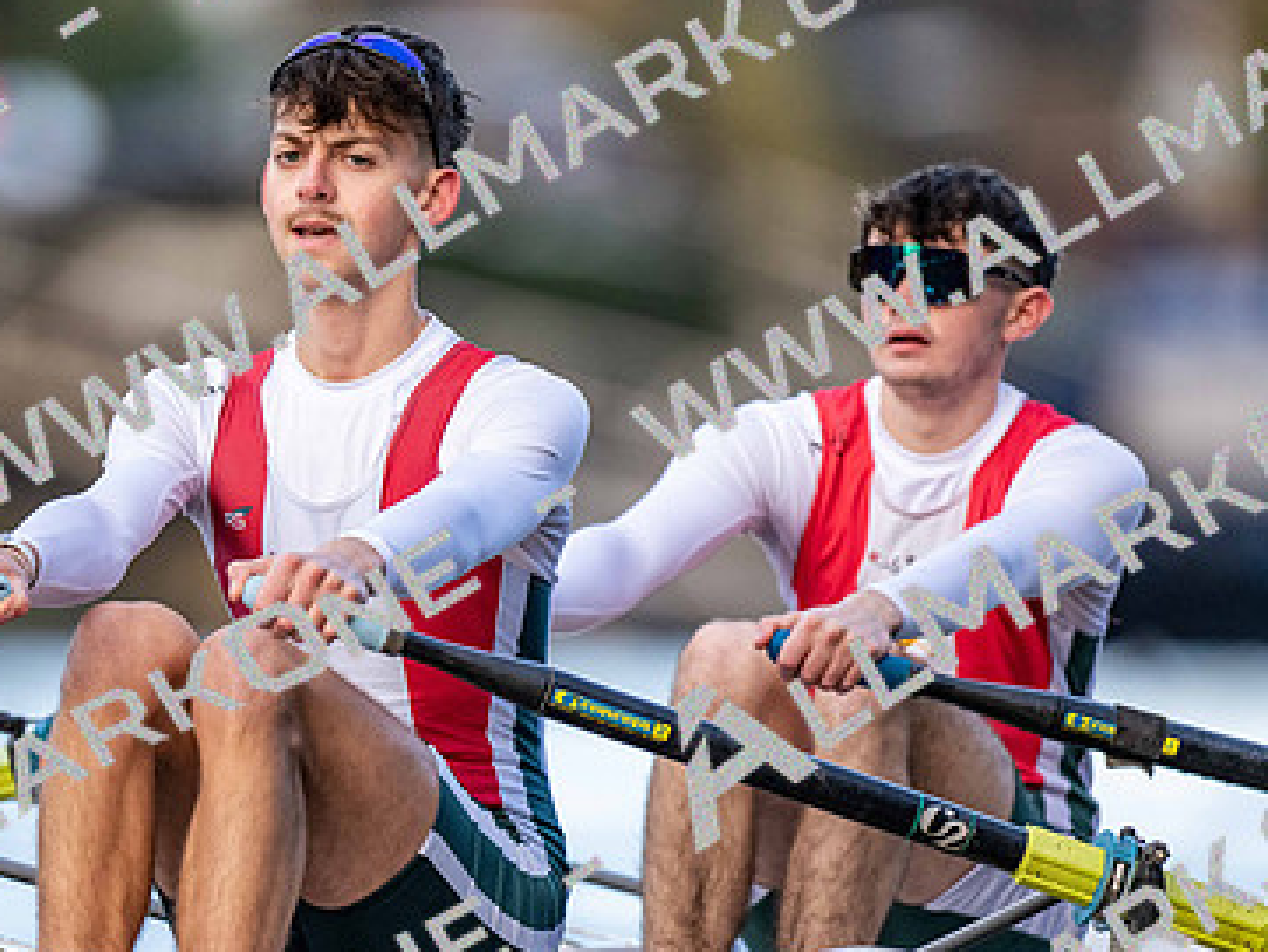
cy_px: 518
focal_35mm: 927
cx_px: 376
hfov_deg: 2.1
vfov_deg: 1.6
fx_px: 33968
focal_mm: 600
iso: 2000
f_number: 4
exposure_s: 1/2500
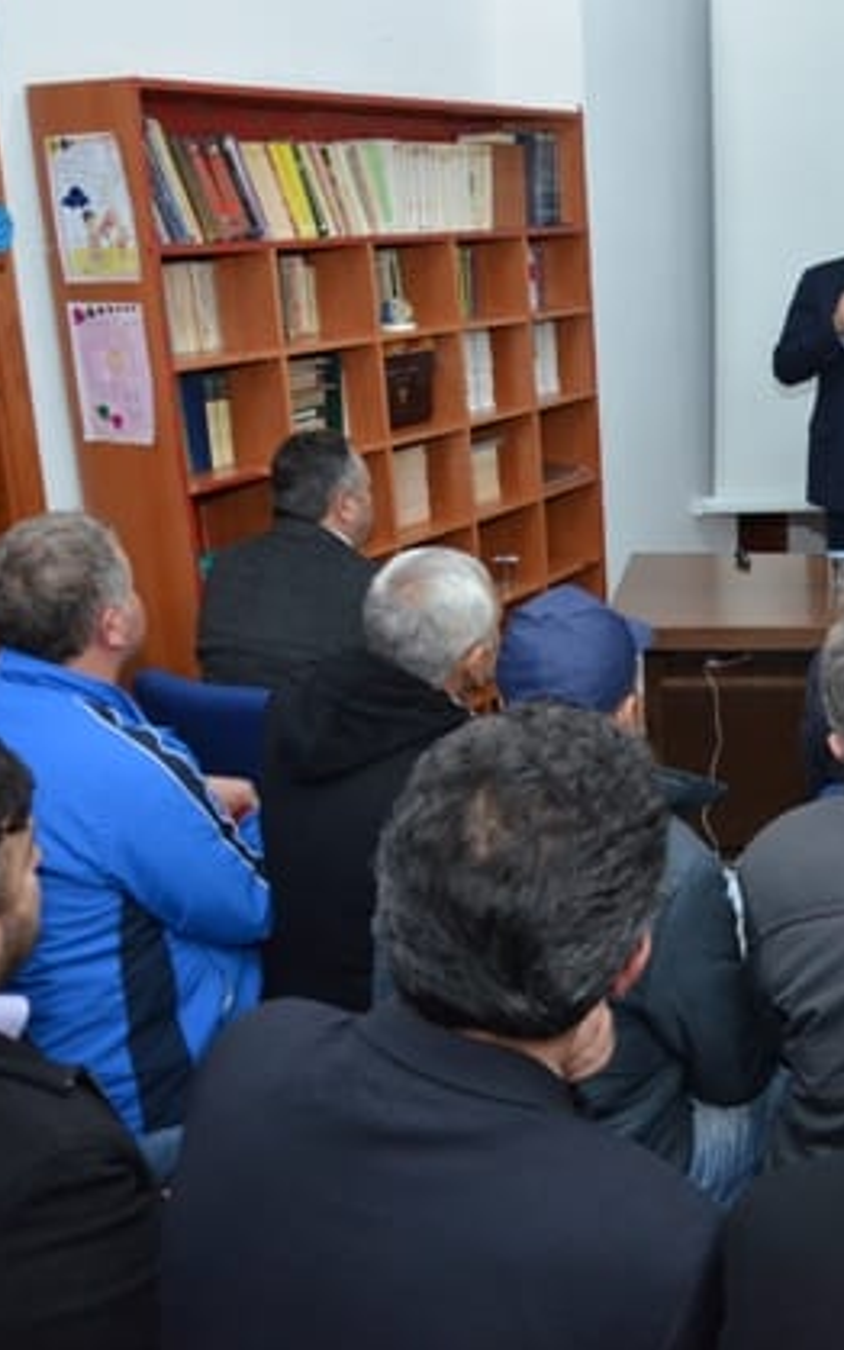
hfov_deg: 28.5
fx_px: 1545
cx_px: 857
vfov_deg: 47.2
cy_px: 673
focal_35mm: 42
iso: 1250
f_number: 3.5
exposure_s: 1/125
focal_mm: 18
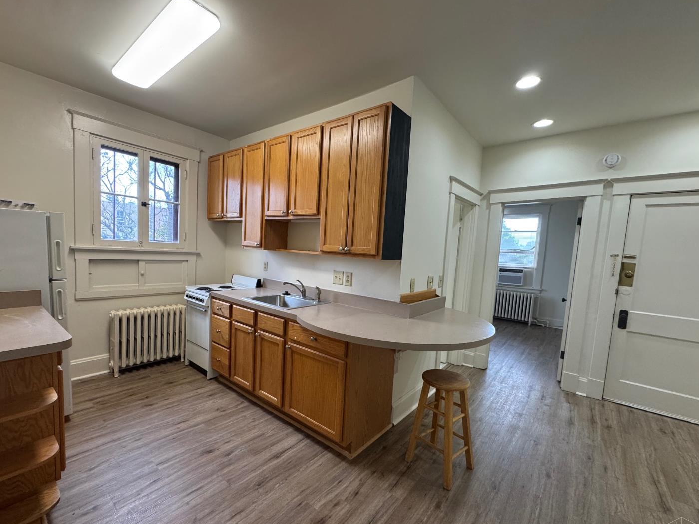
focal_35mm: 15
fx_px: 303
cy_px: 276
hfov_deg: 98.2
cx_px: 343
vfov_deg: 81.7
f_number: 2.2
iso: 250
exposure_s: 1/120
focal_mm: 2.22
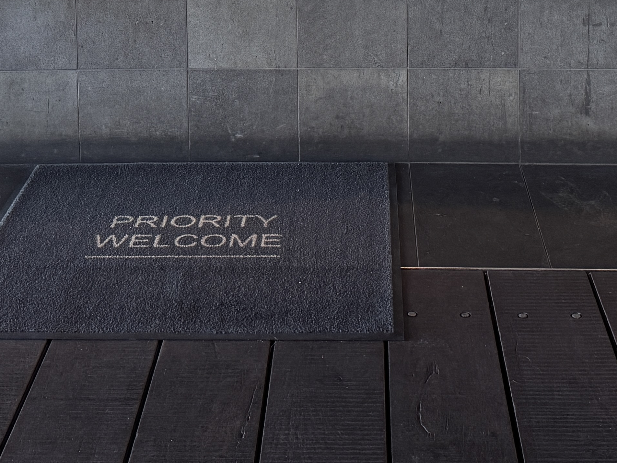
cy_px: -181
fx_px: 1283
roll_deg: +0.7
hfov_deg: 27.0
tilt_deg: -8.4
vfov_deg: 18.6
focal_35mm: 72
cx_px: 323
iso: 200
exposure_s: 1/50
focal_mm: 6.76
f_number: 1.78
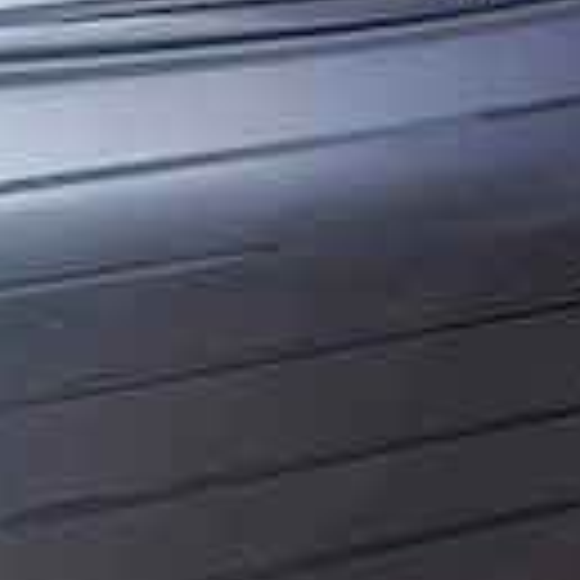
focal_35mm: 66
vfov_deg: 26.1
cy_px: 292
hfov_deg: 25.9
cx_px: 414
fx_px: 1251
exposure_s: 1/50
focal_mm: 5.23
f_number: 1.8
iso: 320
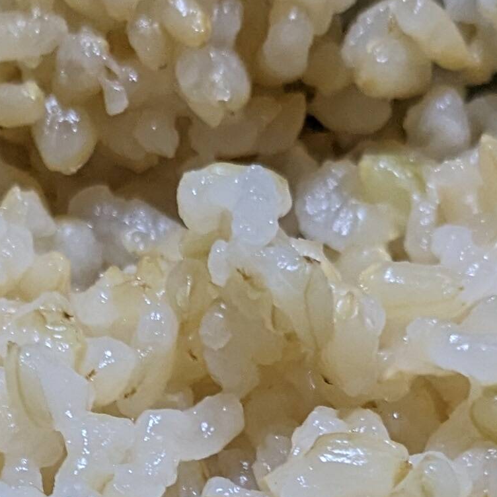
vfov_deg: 13.2
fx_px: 2079
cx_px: 150
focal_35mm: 128
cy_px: 622
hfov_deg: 13.6
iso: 140
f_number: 1.73
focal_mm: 4.38
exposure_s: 1/40
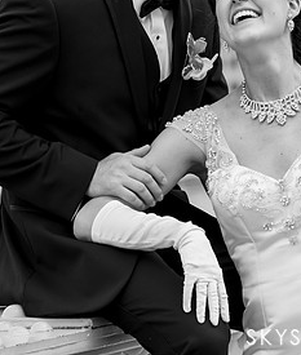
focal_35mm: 213
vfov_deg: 8.8
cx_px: 114
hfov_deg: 7.5
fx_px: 2292
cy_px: 31
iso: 200
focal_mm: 80
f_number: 2.8
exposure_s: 1/2000
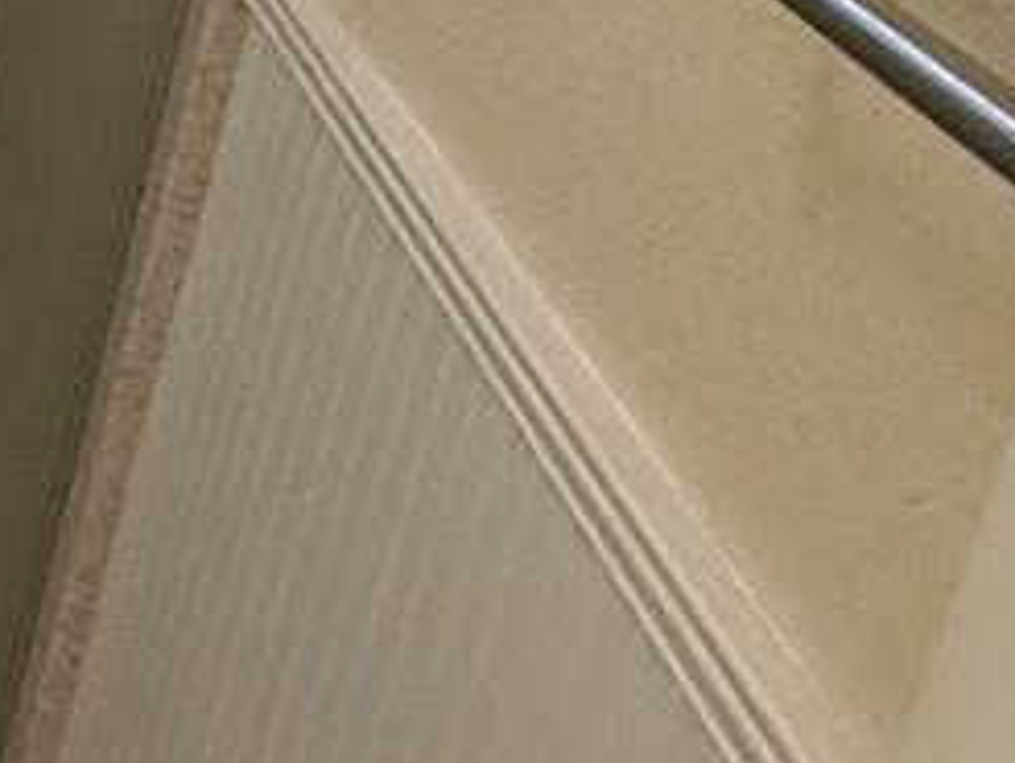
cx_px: -1741
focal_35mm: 91
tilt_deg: -18.2
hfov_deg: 12.8
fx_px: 2671
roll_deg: +0.8
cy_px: 21
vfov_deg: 16.0
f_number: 2.2
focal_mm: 2.22
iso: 320
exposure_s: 1/120
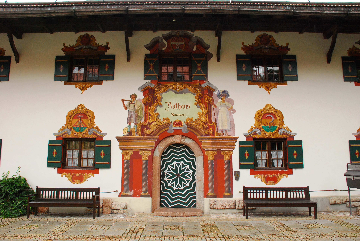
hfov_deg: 67.3
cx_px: 180
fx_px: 270
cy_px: 120
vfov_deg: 48.0
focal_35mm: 27
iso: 1000
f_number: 5.6
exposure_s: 1/125
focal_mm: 18
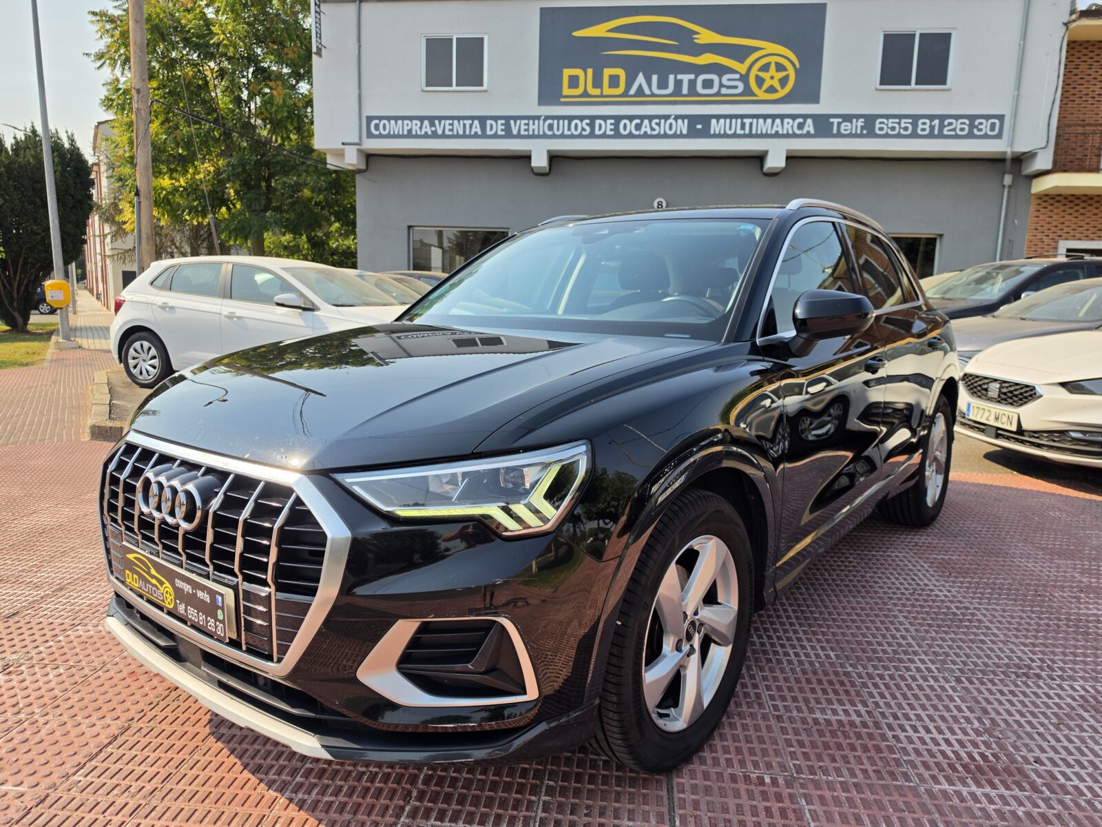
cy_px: 414
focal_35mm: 23
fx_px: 732
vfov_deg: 58.9
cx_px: 551
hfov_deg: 73.9
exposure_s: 1/5151
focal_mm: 6.5
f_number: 1.4
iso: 64
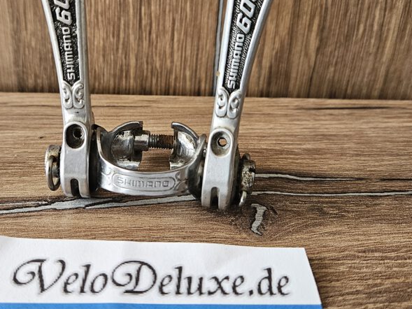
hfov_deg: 46.3
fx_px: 476
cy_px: 120
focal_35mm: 40
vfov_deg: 35.8
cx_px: 151
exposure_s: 1/100
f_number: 1.8
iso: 160
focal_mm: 5.4
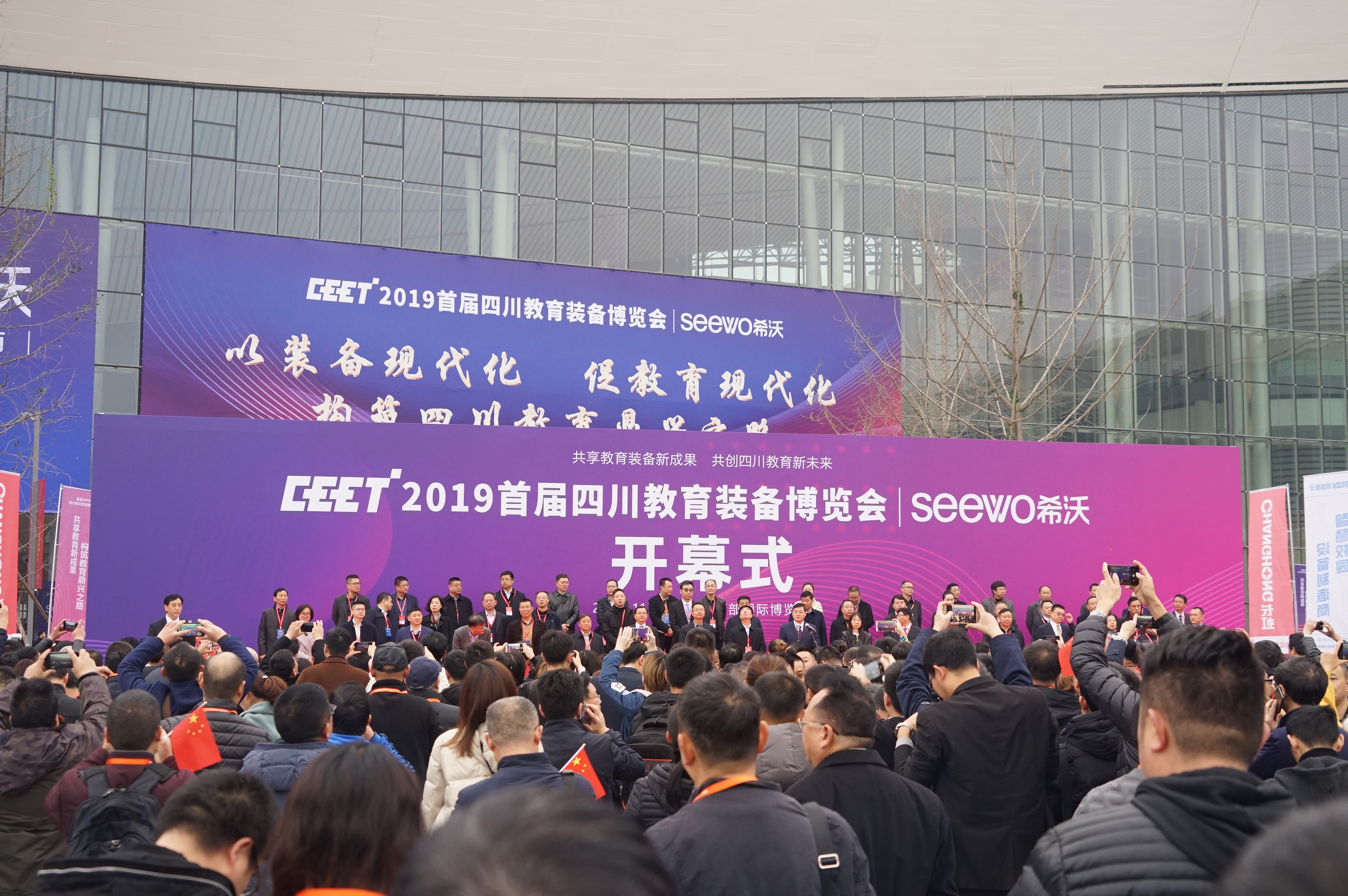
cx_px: 674
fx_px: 1571
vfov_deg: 31.8
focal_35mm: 42
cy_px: 448
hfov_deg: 46.4
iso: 1250
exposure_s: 1/125
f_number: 5.6
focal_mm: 42
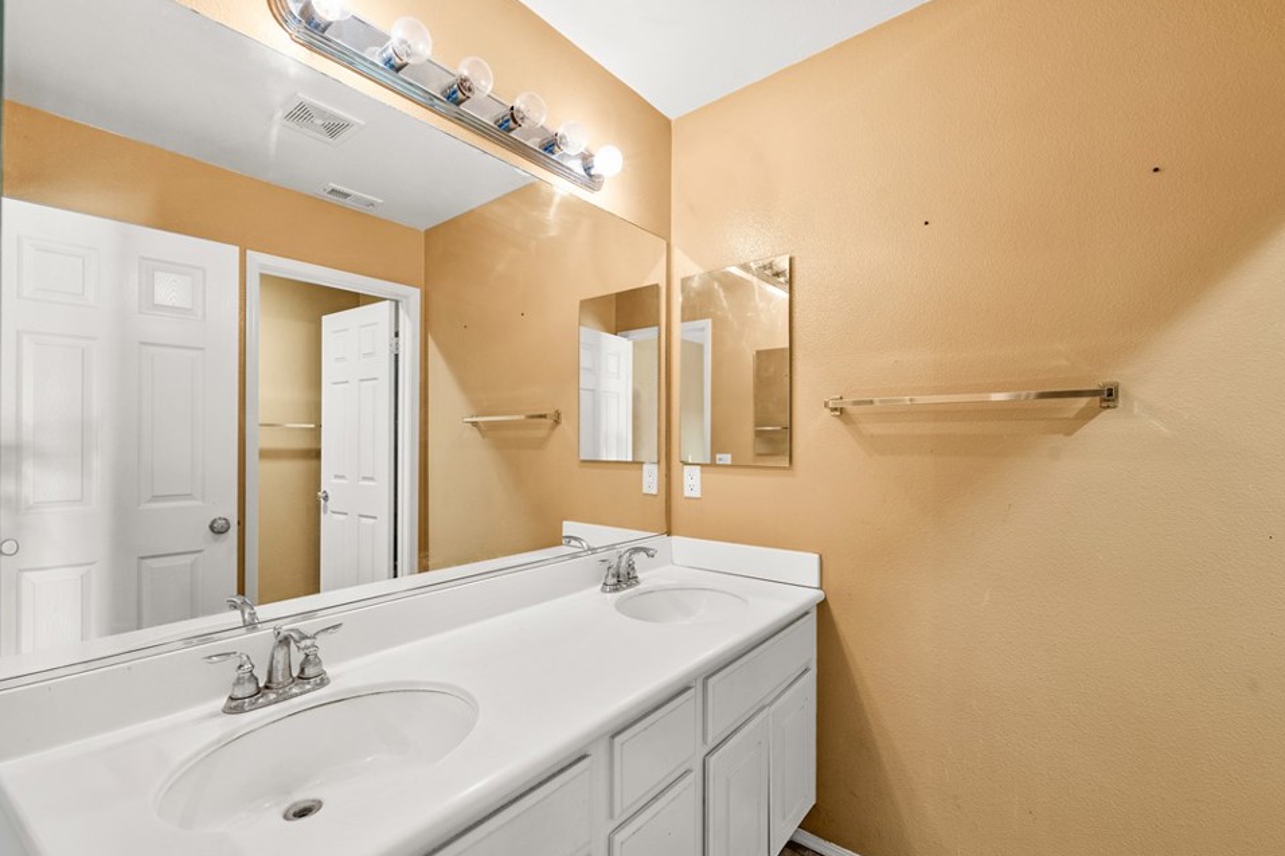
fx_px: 535
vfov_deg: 77.3
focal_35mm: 15
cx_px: 628
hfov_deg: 100.4
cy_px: 436
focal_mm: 14
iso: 640
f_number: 8
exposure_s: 1/2
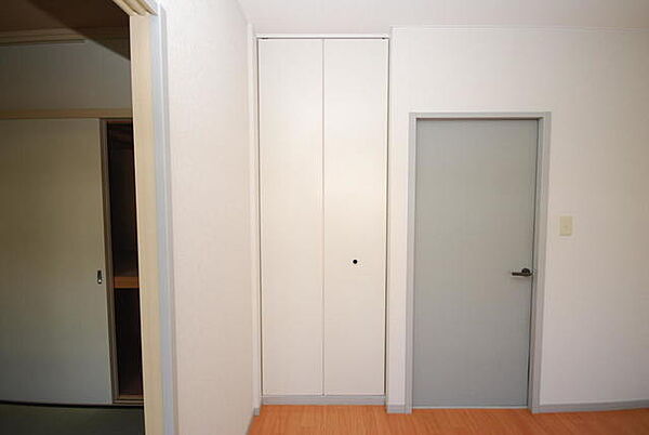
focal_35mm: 15
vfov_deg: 77.5
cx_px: 324
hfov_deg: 100.3
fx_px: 271
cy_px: 218
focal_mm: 10
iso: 200
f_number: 4
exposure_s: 1/60
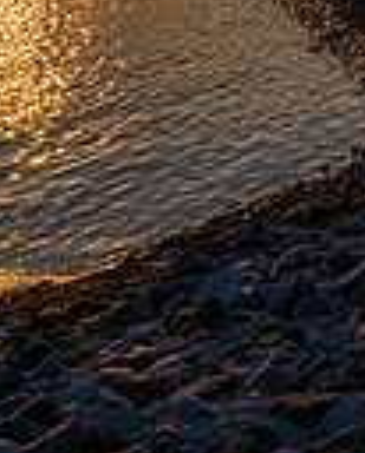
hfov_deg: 14.9
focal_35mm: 102
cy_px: -280
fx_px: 1372
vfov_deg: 16.6
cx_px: 376
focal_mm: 31
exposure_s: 1/250
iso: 100
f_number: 13
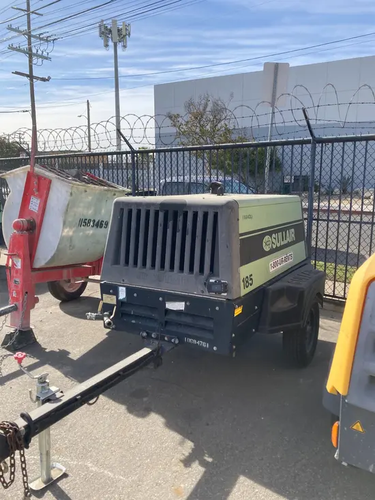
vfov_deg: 63.4
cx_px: 188
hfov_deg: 49.8
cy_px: 250
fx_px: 404
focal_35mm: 28
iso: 20
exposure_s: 1/1279
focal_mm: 3.99
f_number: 1.8
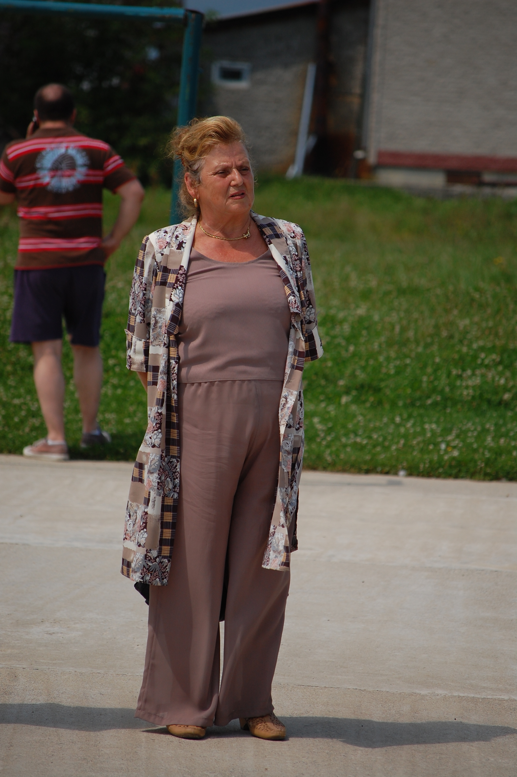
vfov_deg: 9.2
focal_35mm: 225
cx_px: 258
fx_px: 4855
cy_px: 388
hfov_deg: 6.1
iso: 200
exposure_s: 1/1250
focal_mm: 150
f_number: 5.3
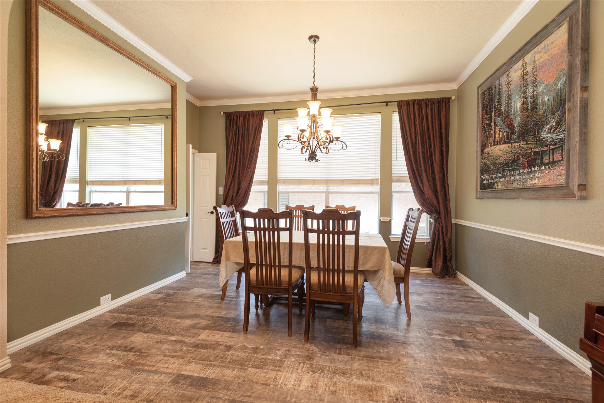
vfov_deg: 73.8
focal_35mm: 16
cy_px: 202
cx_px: 302
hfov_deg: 96.7
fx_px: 268
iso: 100
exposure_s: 1/2.5
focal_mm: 16
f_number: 7.1
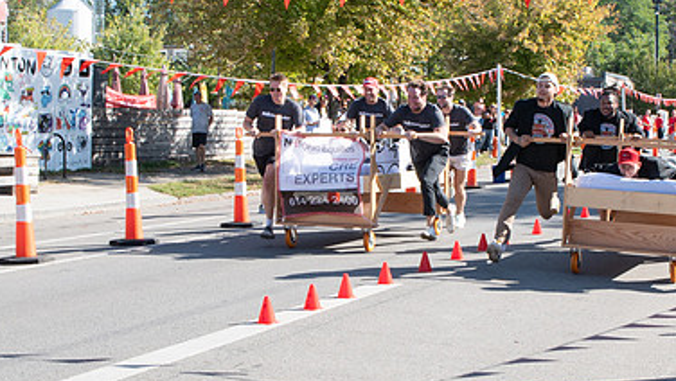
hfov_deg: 31.7
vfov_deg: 18.3
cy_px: 194
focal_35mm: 66
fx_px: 1184
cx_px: 438
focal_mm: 24
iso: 250
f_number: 11
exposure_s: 1/200
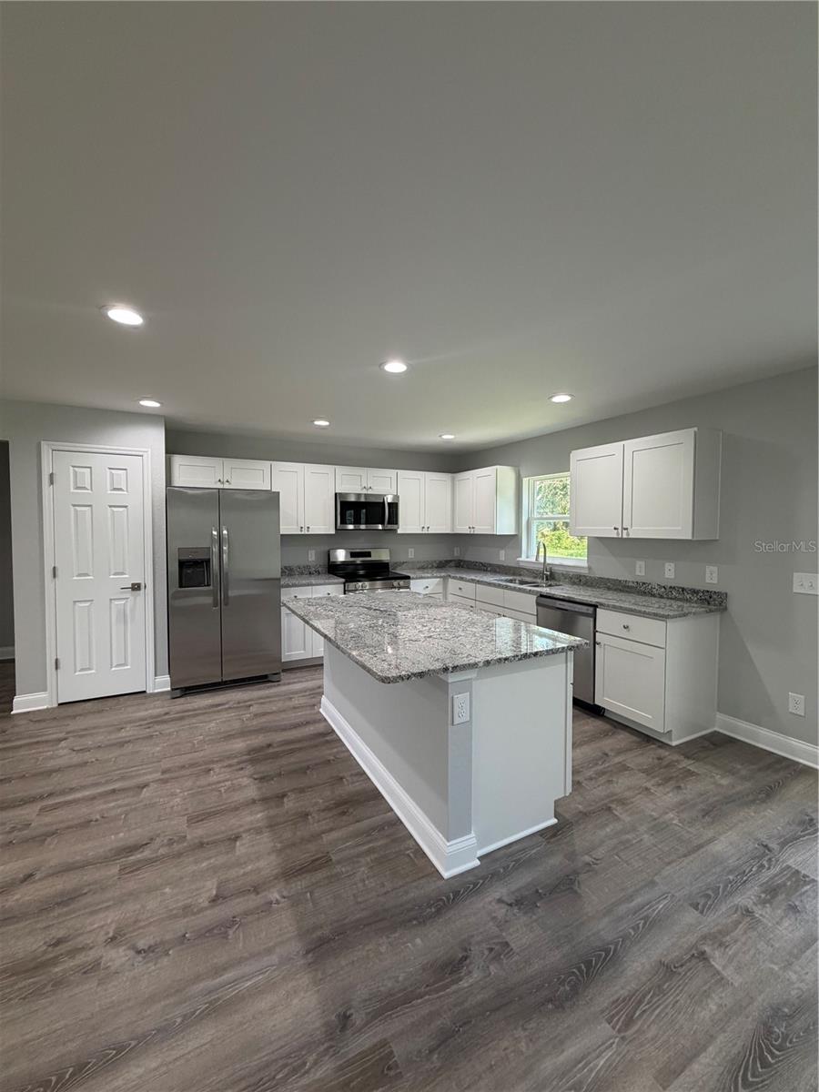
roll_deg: -0.7
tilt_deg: -2.2
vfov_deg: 102.1
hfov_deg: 85.7
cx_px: 410
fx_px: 442
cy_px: 546
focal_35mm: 14
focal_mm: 2.22
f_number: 2.2
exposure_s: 1/120
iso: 250
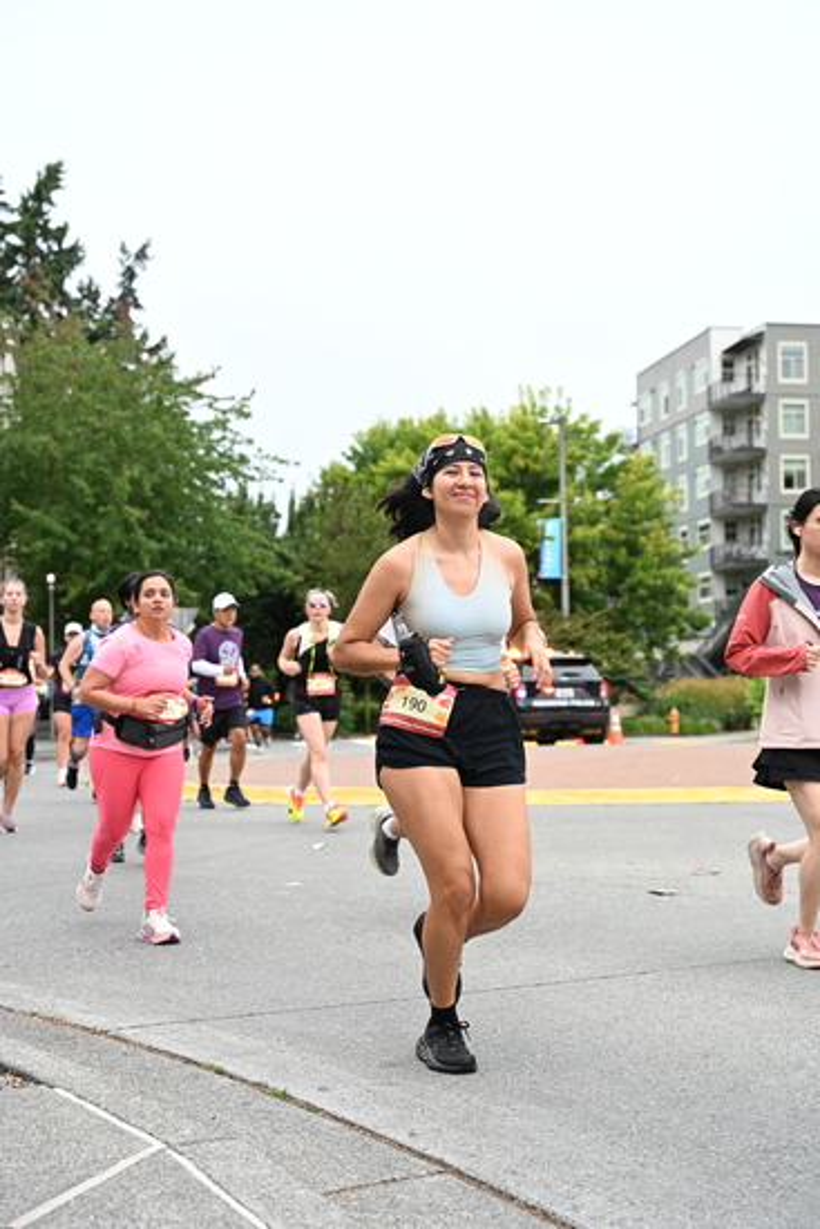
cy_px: 614
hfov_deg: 28.1
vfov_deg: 41.1
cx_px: 410
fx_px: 1639
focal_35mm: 48
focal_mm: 48
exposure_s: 1/800
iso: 1600
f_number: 4
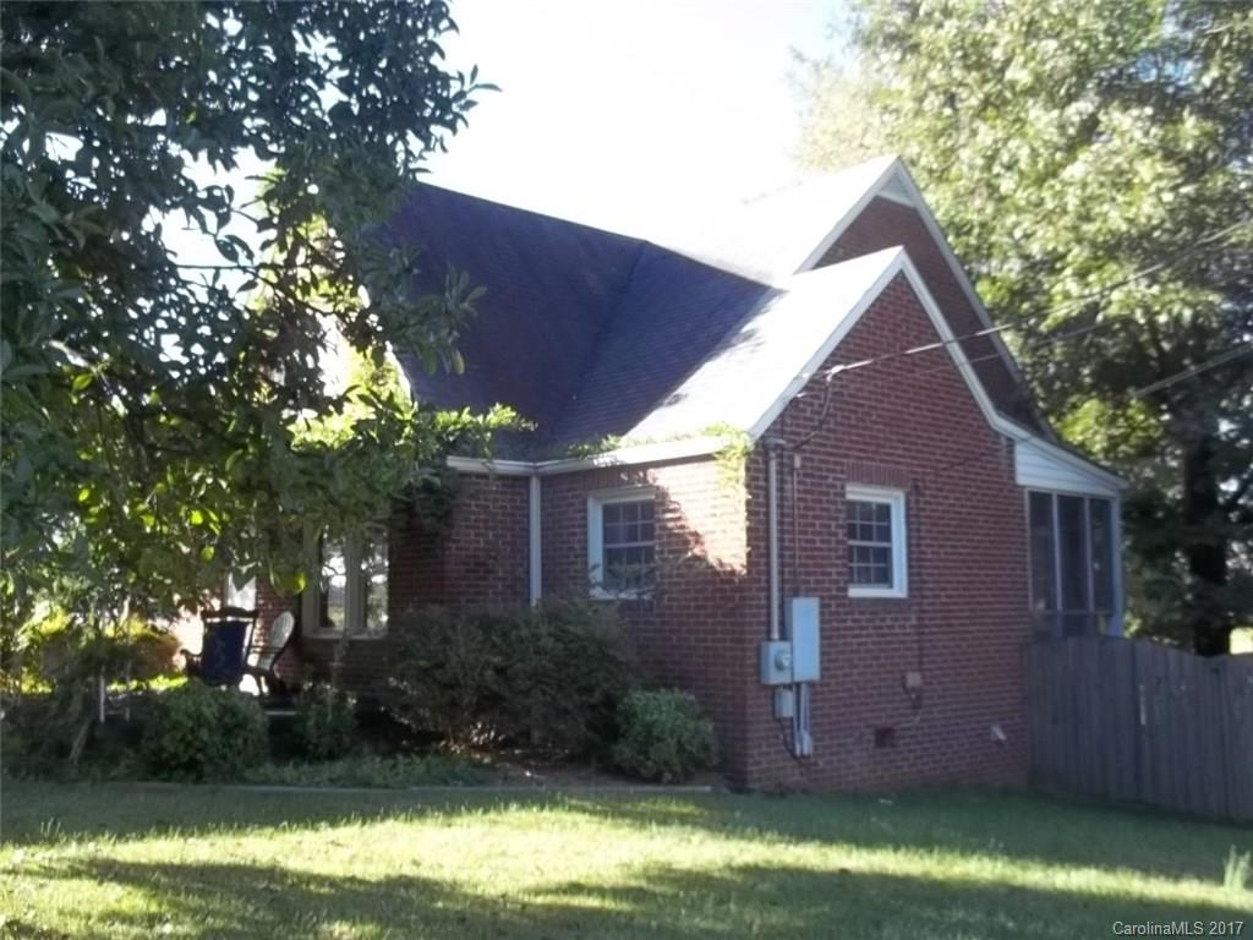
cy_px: 470
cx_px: 626
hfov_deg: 55.4
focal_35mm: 33
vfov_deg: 42.9
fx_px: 1195
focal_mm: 5.9
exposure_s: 1/100
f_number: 3.3
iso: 64
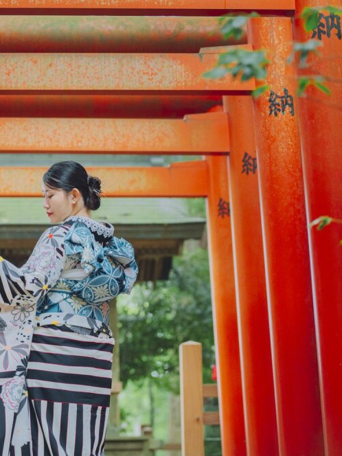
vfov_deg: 16.6
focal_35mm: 119
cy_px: 222
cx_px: 77
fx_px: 1568
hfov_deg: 12.4
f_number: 2.5
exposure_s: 1/200
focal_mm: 80
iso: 1000
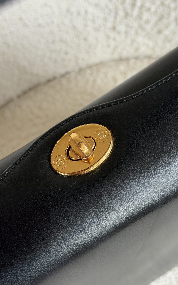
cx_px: 85
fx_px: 396
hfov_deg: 25.3
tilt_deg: -67.6
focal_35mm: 51
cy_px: 143
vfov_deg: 39.6
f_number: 1.78
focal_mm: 6.76
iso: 80
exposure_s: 1/121
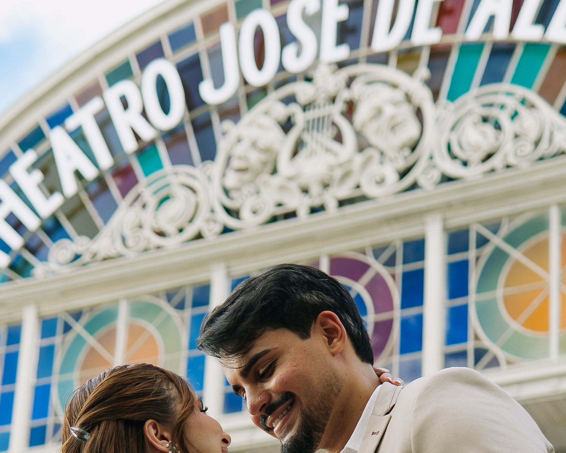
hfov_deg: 21.5
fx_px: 1491
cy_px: 595
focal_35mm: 89
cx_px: 274
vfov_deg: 16.3
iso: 100
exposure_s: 1/200
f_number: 2.5
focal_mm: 30
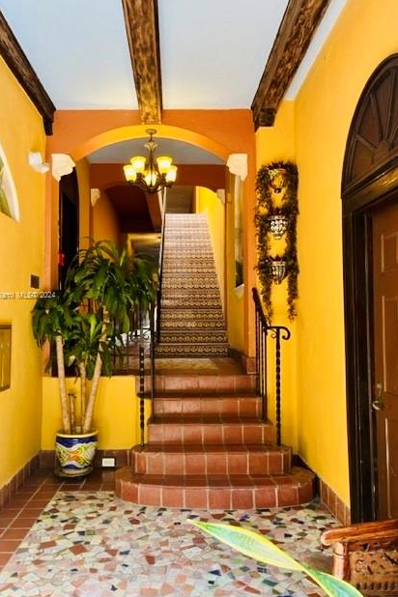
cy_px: 296
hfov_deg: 46.3
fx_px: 464
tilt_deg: +3.1
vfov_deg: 65.5
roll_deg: -0.5
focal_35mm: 28
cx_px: 177
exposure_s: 1/109
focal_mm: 5.1
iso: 125
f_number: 1.6
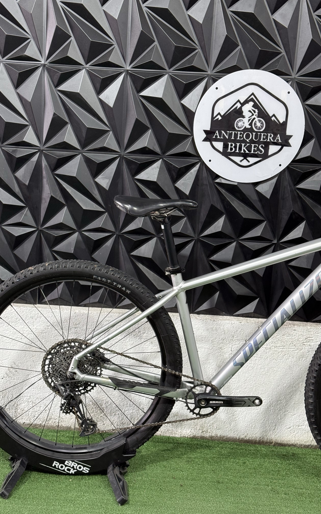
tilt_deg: -12.6
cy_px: 257
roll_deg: -4.0
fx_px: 714
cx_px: 131
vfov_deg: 39.6
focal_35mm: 51
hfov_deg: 25.3
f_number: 1.78
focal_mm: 6.76
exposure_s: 1/60
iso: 160
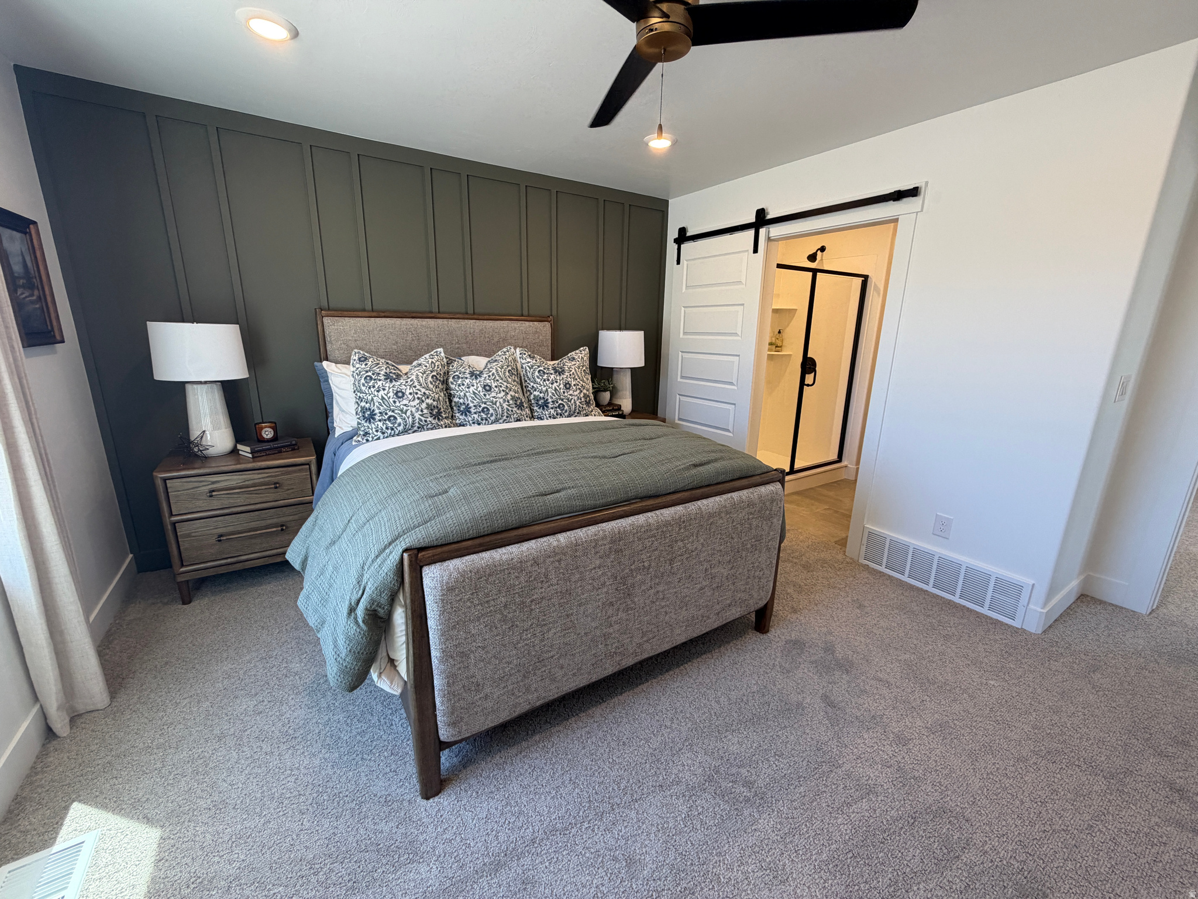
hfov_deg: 102.1
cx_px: 599
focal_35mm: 14
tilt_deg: -12.9
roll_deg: -1.1
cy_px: 450
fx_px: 485
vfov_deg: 85.7
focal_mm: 2.22
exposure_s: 1/120
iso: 125
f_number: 2.2
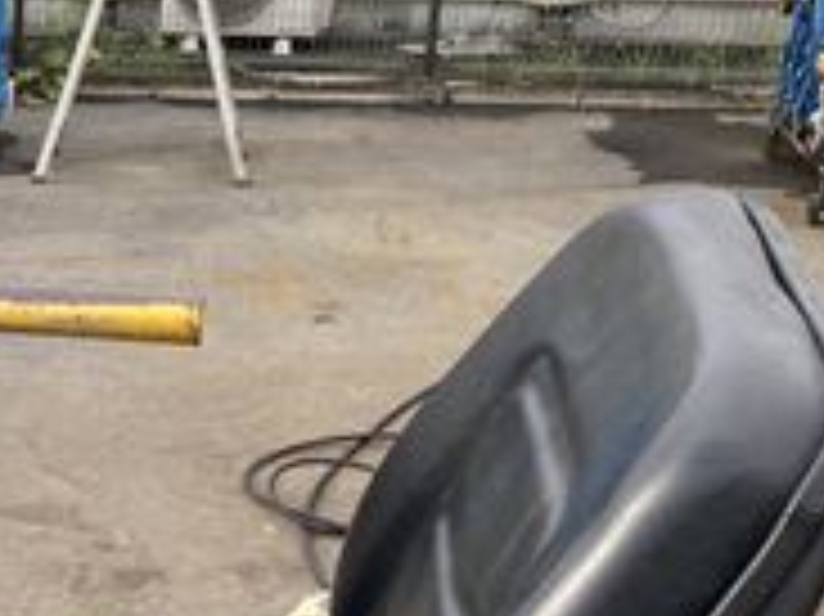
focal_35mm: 91
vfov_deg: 16.1
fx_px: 2165
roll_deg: +2.6
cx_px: -477
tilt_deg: -20.4
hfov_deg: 18.6
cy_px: 459
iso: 32
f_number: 1.8
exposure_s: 1/475
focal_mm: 4.25
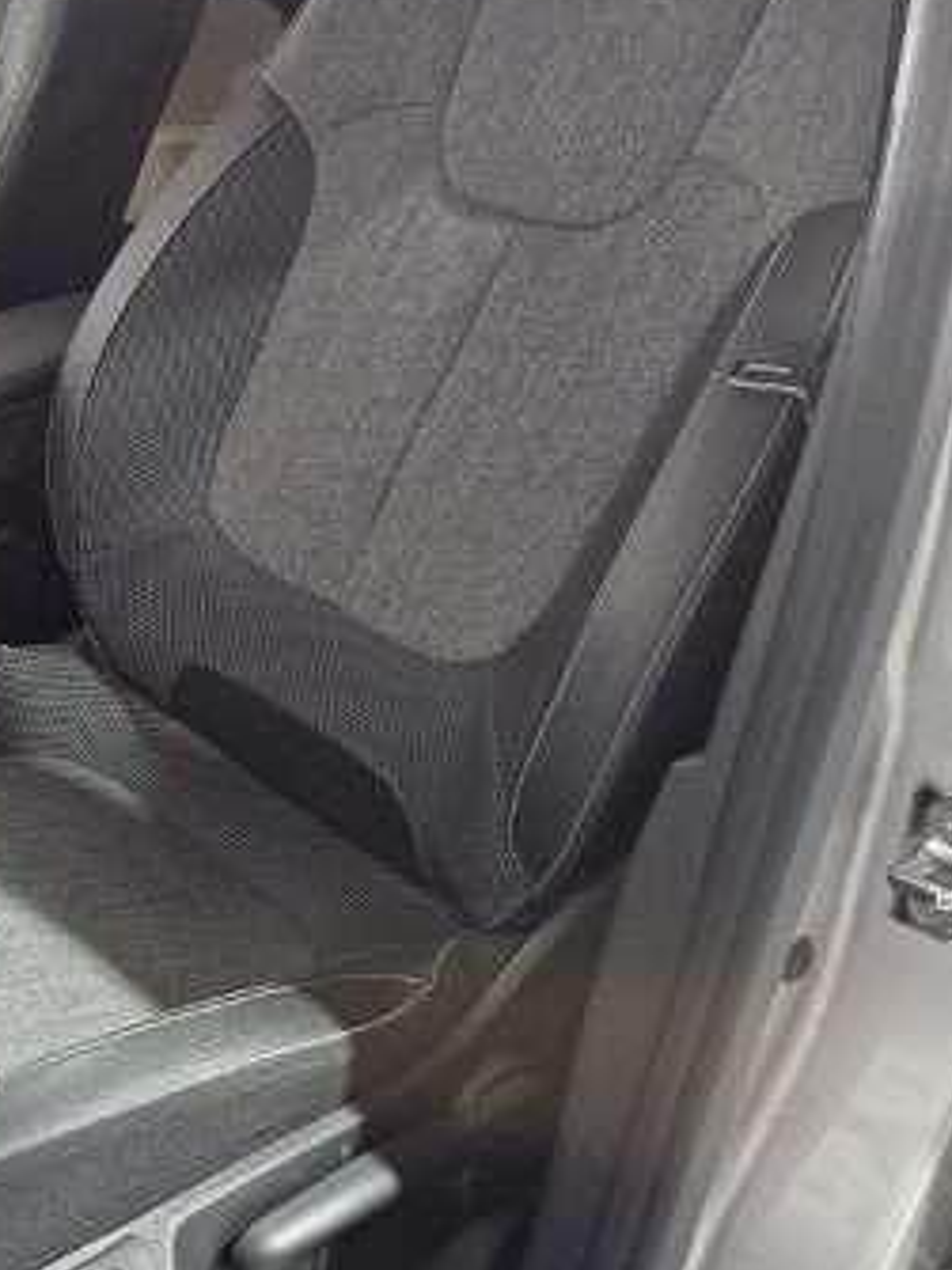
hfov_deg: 31.1
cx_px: 68
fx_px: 1614
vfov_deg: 42.7
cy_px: 489
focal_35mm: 44
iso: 800
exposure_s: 1/100
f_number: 1.7
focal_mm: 6.3
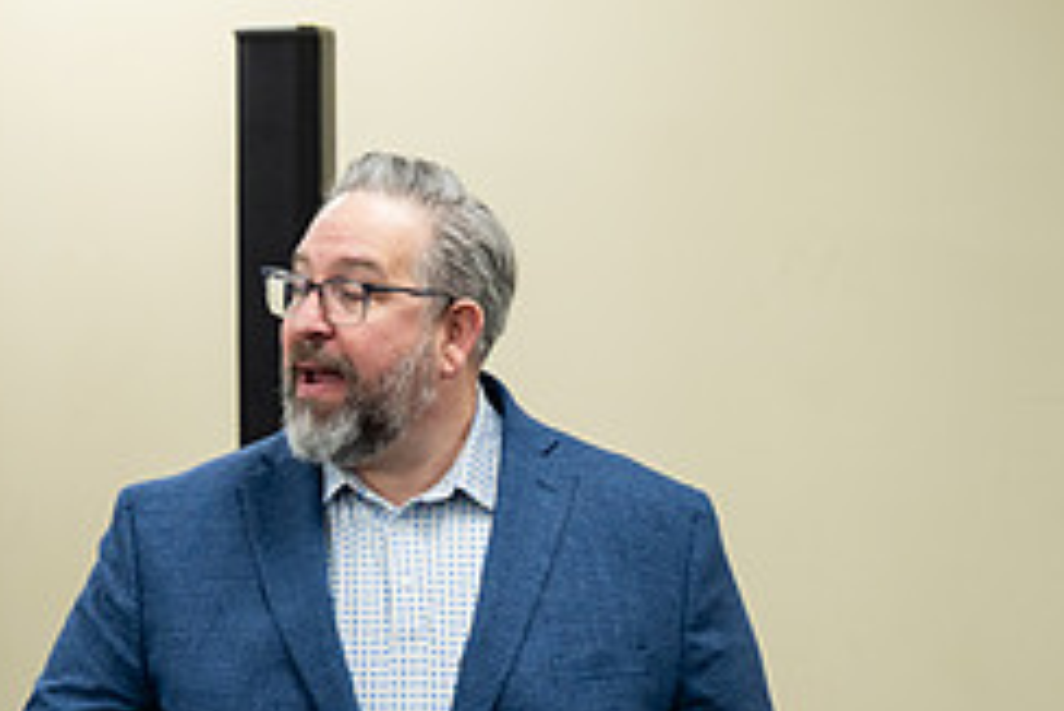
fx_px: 8162
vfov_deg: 5.0
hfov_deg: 7.4
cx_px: -123
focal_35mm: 276
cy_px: 584
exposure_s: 1/200
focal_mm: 110
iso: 1000
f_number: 3.2
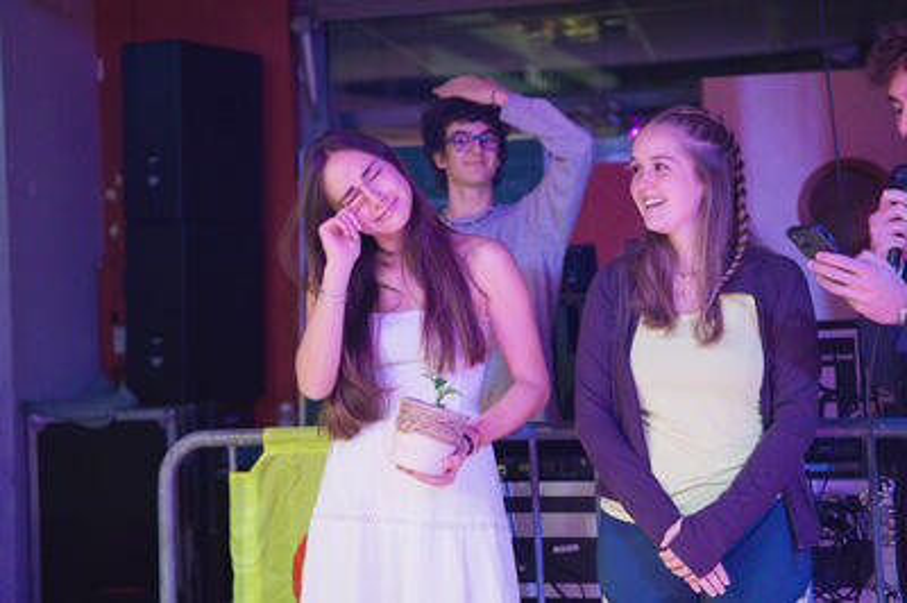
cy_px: 302
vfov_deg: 21.6
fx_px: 1583
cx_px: 454
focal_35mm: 63
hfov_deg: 32.0
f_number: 2.8
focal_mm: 62.9
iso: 12800
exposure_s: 1/100
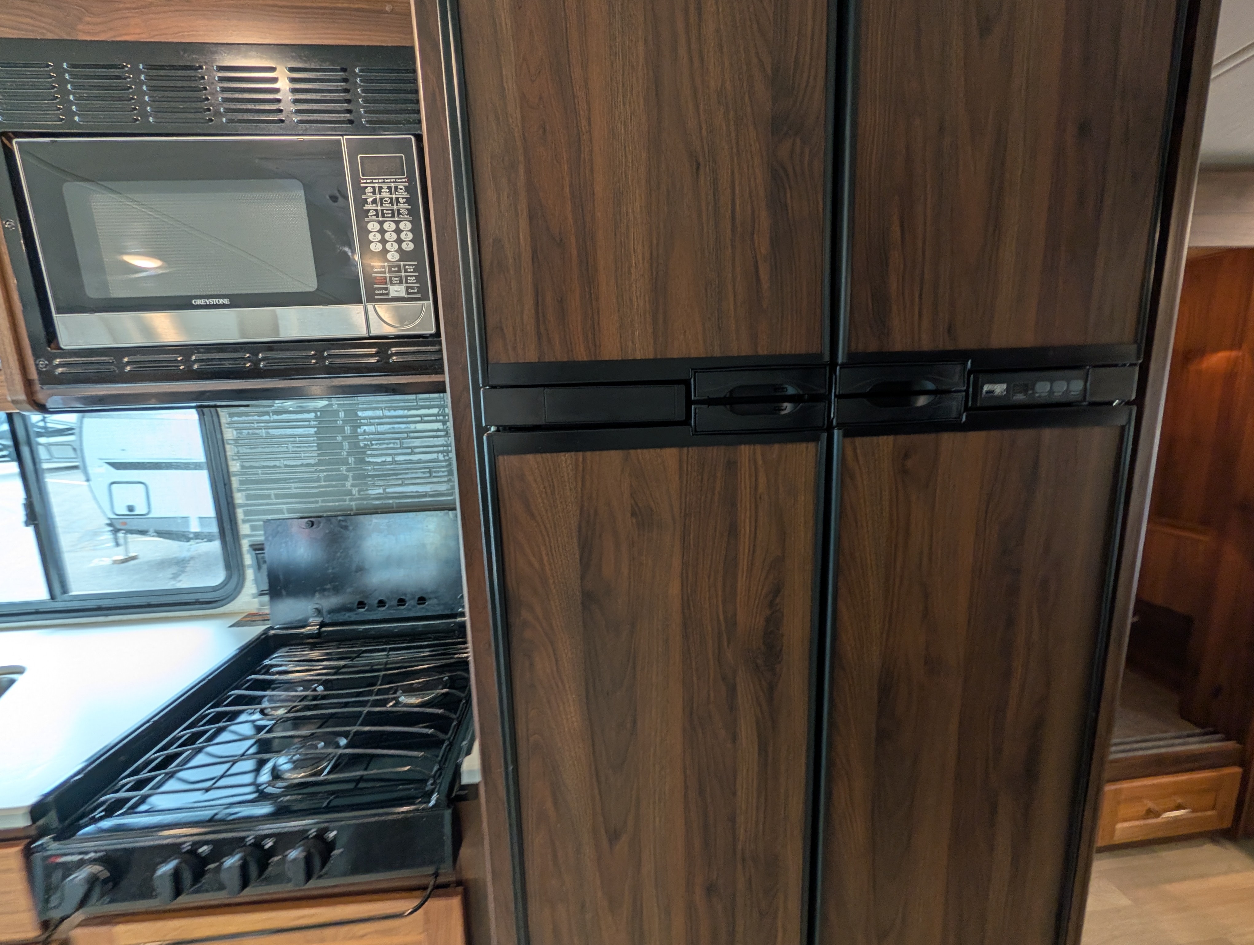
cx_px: 627
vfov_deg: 94.6
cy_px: 472
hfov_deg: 110.5
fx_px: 435
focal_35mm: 12
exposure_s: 1/45.4
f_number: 1.7
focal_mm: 2.02
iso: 42
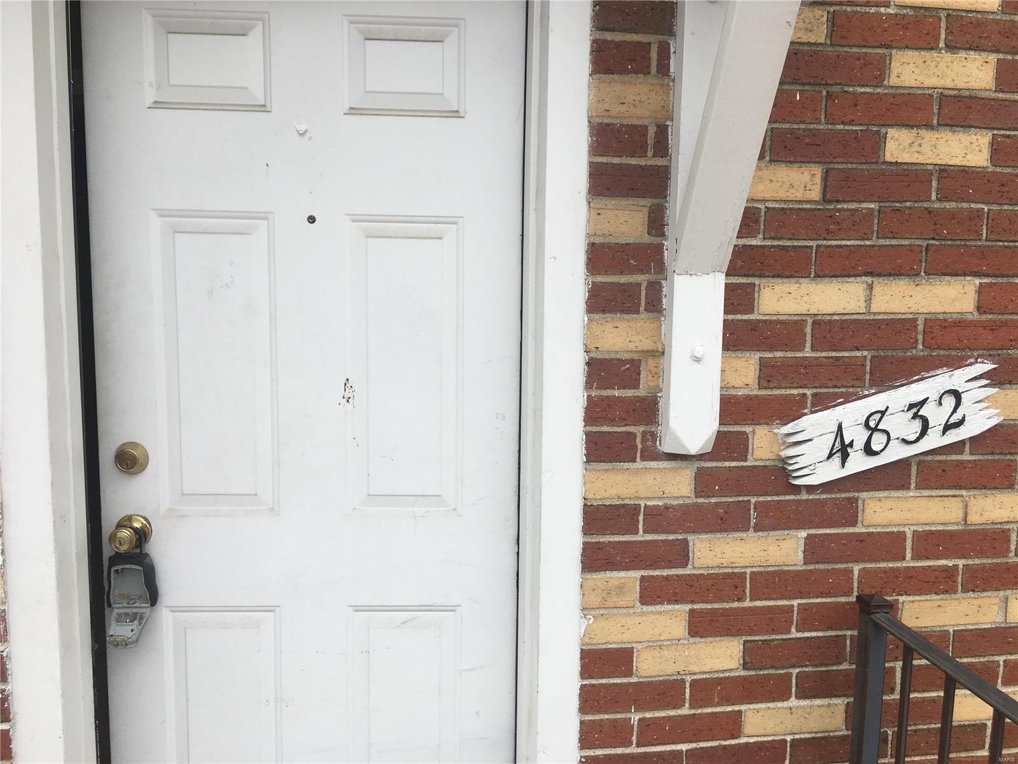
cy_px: 382
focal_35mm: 29
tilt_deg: -4.9
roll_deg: -1.8
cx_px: 509
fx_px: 853
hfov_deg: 61.7
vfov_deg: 48.2
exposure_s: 1/635
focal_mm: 4.15
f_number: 2.2
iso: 25
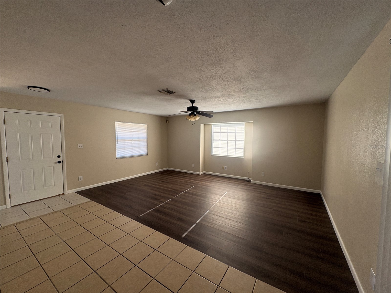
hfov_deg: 102.1
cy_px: 146
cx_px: 196
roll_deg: +1.1
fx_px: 158
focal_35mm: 14
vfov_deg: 85.7
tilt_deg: -2.4
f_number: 2.2
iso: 80
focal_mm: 2.22
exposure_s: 1/112
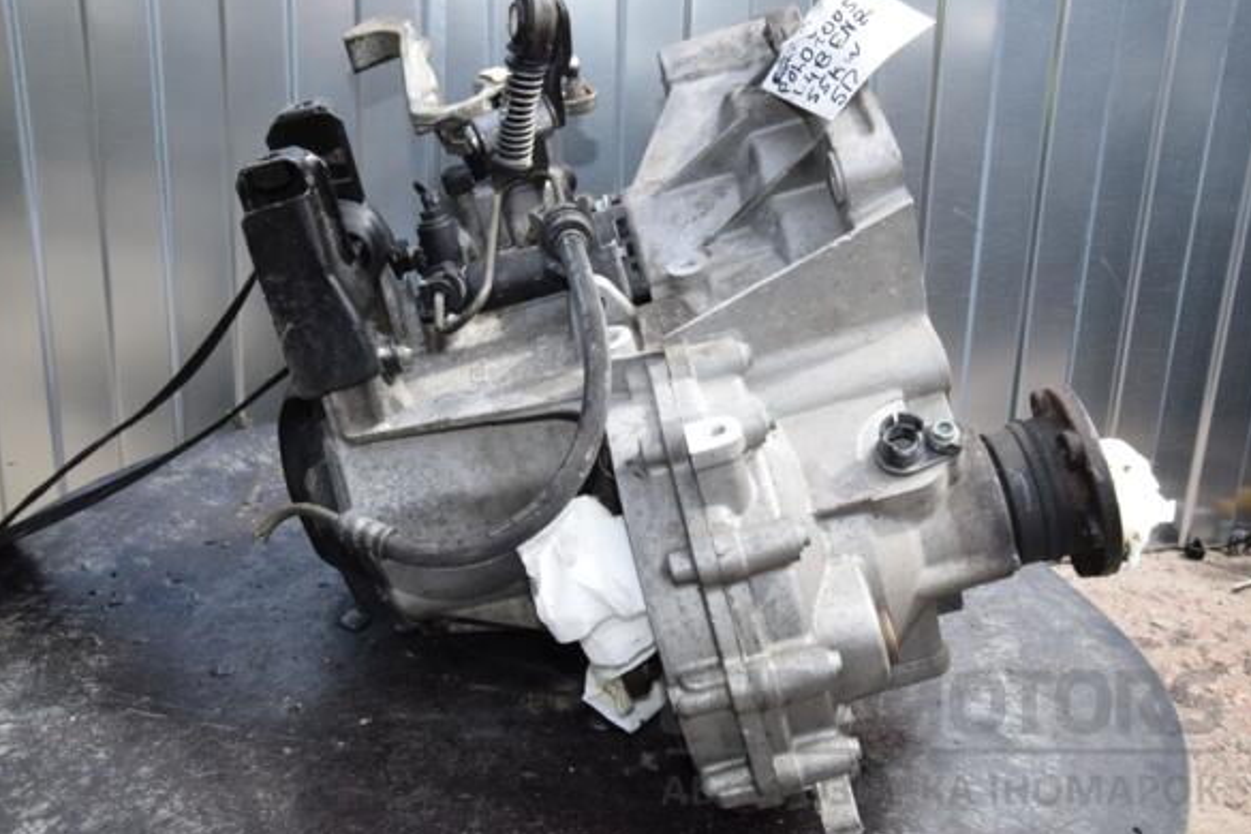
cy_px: 417
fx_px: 1390
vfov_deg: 33.4
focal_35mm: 40
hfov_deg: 48.5
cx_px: 620
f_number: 16
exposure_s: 1/200
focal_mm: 26
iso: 800
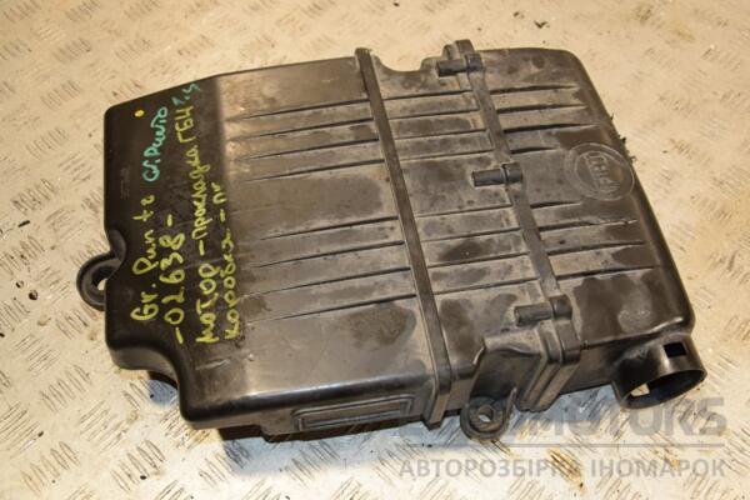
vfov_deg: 35.5
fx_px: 781
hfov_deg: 51.3
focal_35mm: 38
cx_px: 375
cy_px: 250
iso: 800
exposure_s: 1/160
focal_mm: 25
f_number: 5
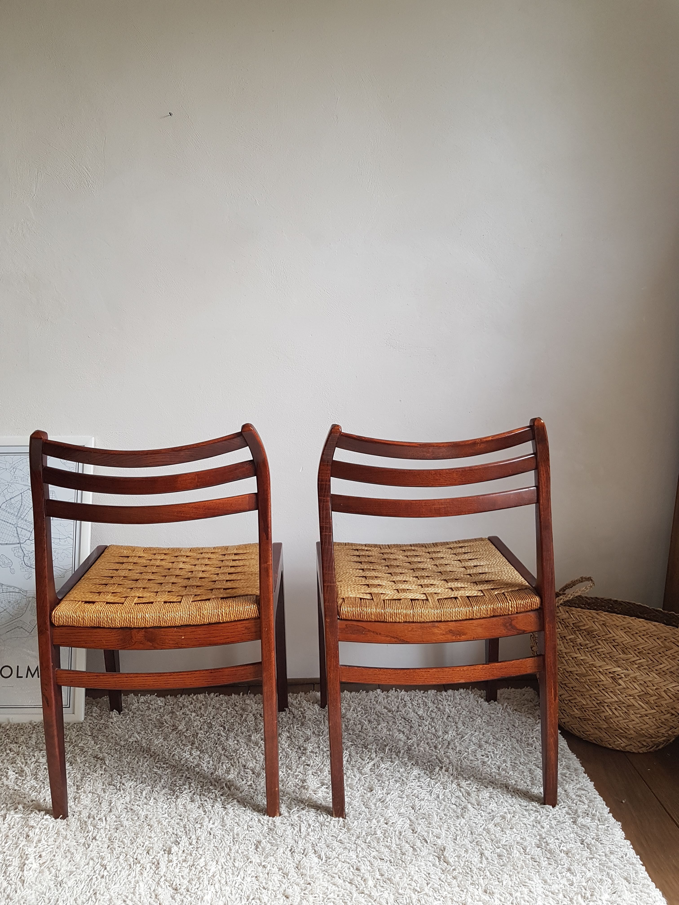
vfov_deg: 67.3
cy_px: 452
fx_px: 680
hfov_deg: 53.1
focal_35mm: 26
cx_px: 340
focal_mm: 4.2
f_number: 1.7
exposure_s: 1/100
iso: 64
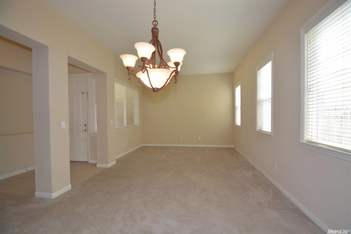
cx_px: 176
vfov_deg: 77.3
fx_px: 146
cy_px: 117
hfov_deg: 100.4
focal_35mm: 15
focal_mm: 10
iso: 200
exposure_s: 1/60
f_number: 4
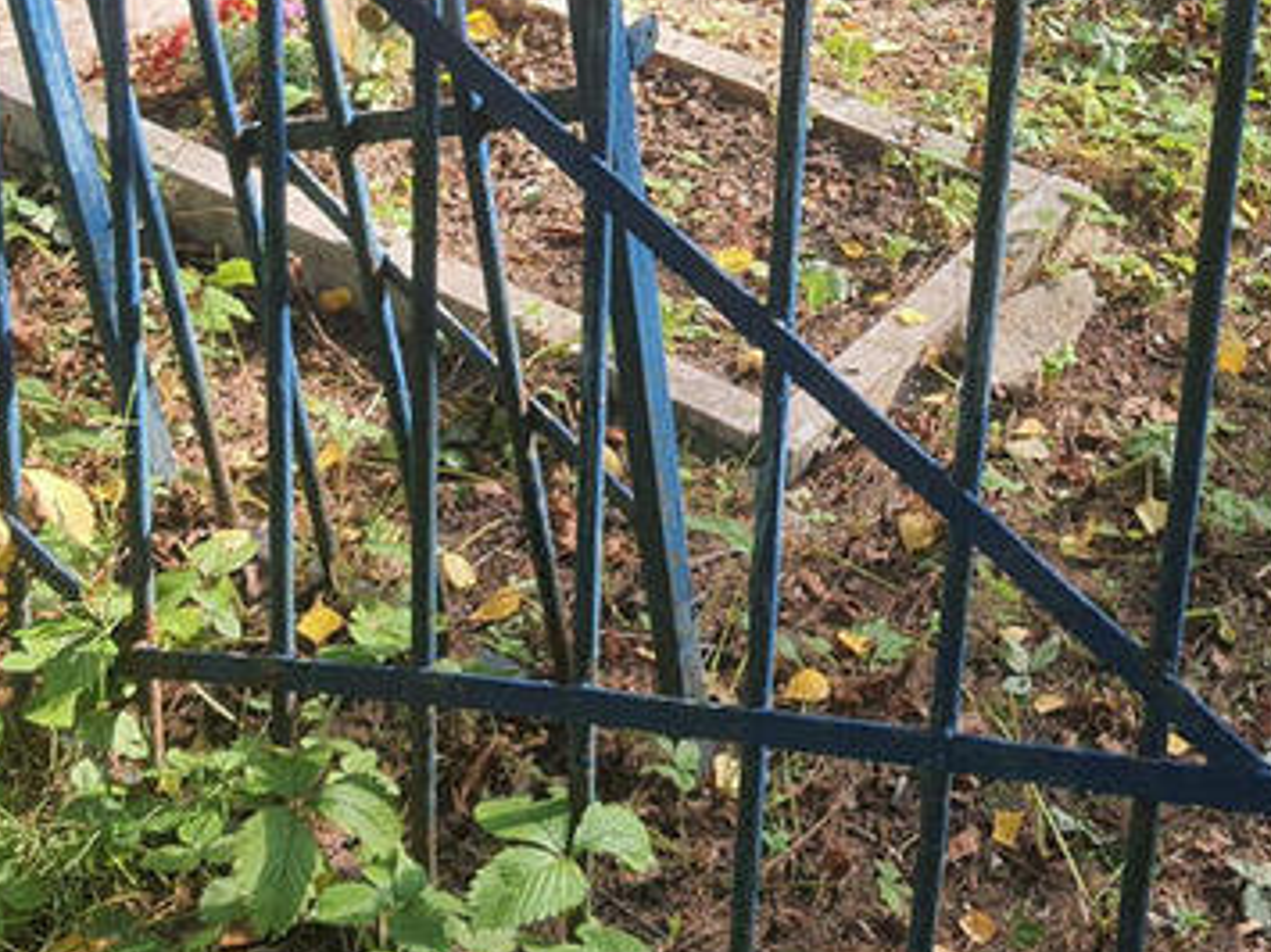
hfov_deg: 25.7
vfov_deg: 18.6
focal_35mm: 75
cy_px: -200
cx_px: 949
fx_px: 2753
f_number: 1.7
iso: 50
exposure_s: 1/211
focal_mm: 4.32
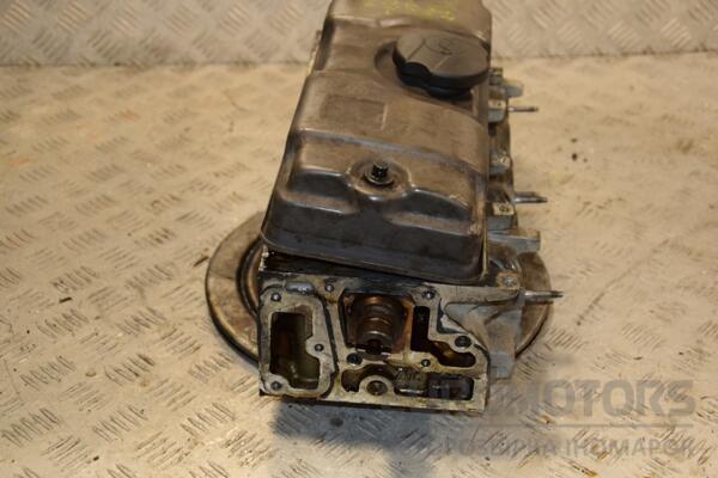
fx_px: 1197
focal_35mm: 60
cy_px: 239
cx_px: 359
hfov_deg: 33.4
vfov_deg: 22.6
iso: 800
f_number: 4.8
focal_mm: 40
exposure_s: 1/200
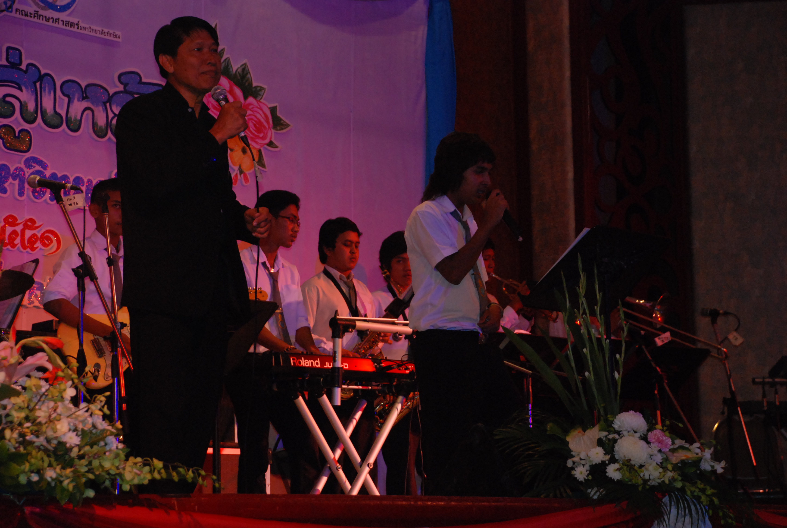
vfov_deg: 13.9
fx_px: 2169
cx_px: 394
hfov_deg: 20.6
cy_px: 264
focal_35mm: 99
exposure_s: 1/60
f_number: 5.3
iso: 1000
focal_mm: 66
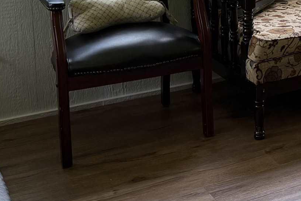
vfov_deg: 13.8
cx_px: 434
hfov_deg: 19.3
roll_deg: -1.5
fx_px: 786
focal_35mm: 94
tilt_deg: -7.4
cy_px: -91
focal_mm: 6.76
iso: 100
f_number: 1.78
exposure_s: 1/517
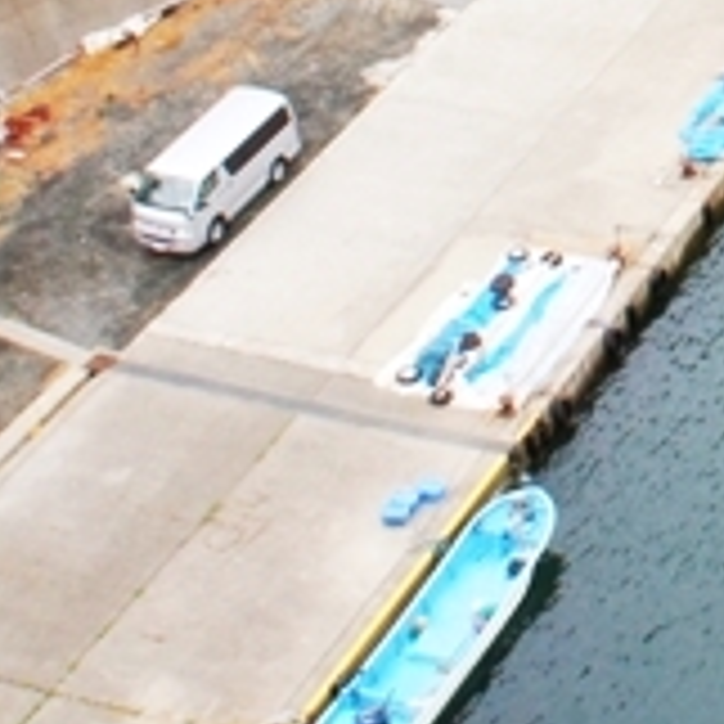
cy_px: -366
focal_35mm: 114
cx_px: 1363
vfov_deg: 14.3
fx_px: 2698
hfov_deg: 13.5
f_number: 22
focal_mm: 18
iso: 1600
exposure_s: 1/25
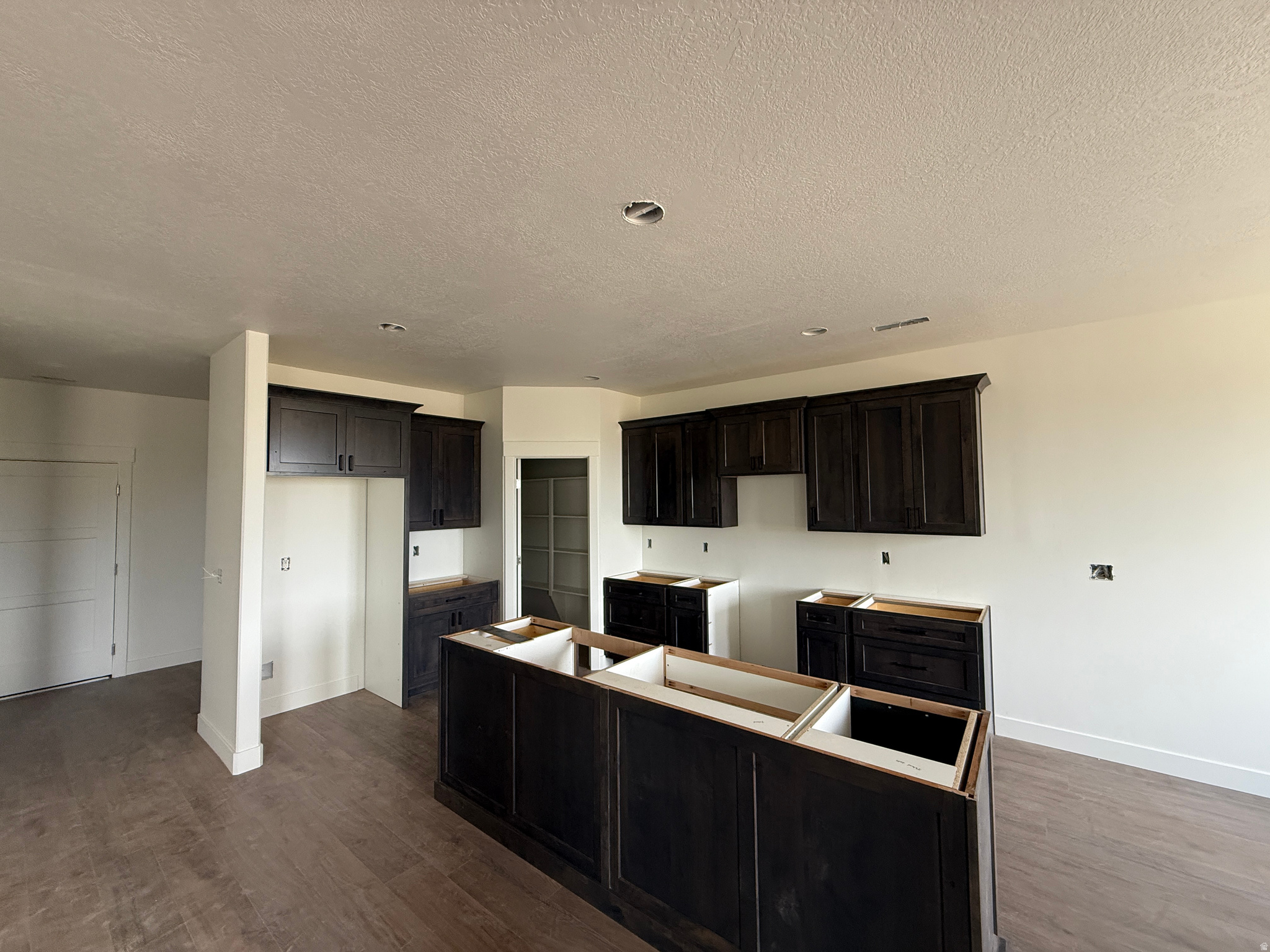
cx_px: 635
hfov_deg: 102.1
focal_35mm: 14
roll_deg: +0.0
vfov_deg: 85.7
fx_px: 514
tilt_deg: +3.2
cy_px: 476
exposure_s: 1/99
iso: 250
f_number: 2.2
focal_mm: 2.22
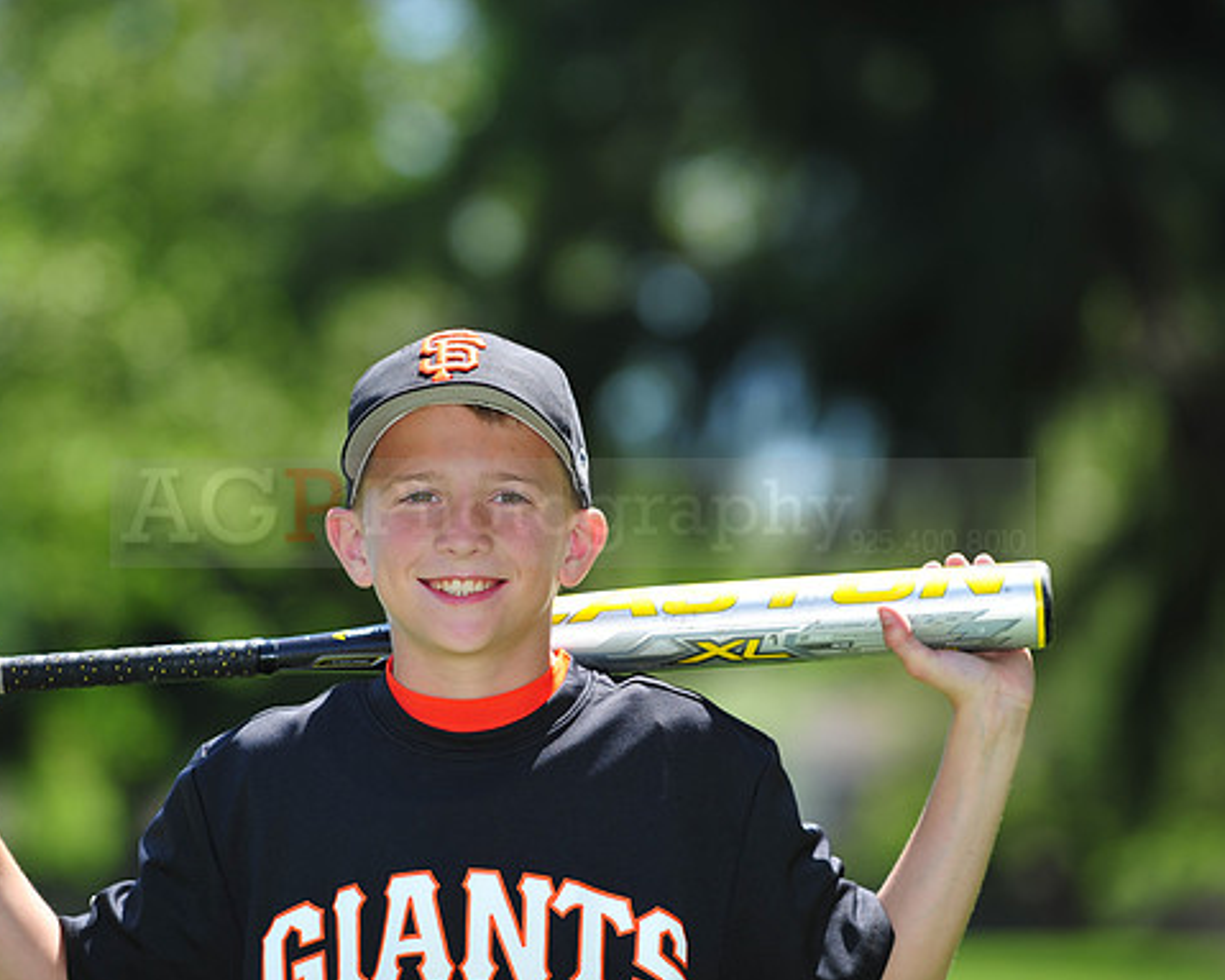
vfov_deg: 6.8
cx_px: 540
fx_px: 8228
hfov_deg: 8.5
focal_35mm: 227
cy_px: 491
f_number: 4.5
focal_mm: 200
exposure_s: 1/640
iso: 200
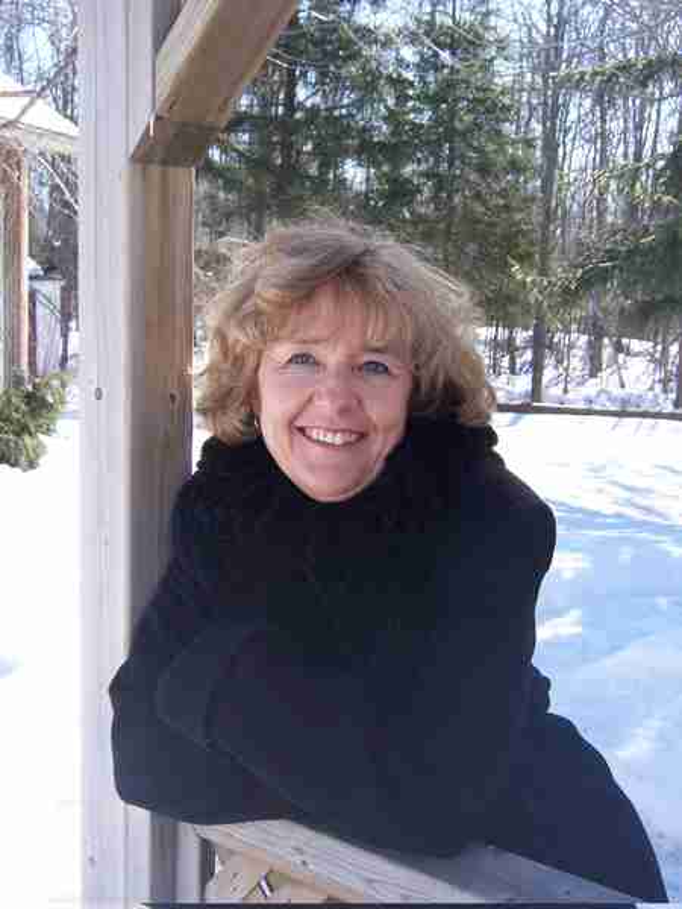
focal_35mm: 49
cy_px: 454
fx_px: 1287
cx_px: 341
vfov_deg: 38.9
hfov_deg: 29.7
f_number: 4
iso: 80
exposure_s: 1/180
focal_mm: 8.2
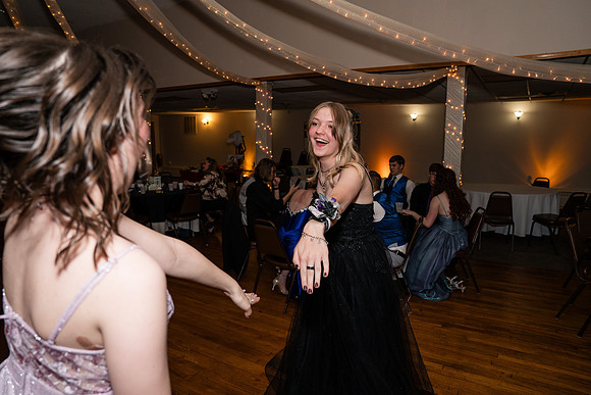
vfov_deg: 53.2
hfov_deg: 73.7
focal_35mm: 24
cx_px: 296
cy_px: 198
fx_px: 394
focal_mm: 24
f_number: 4
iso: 400
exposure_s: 1/250
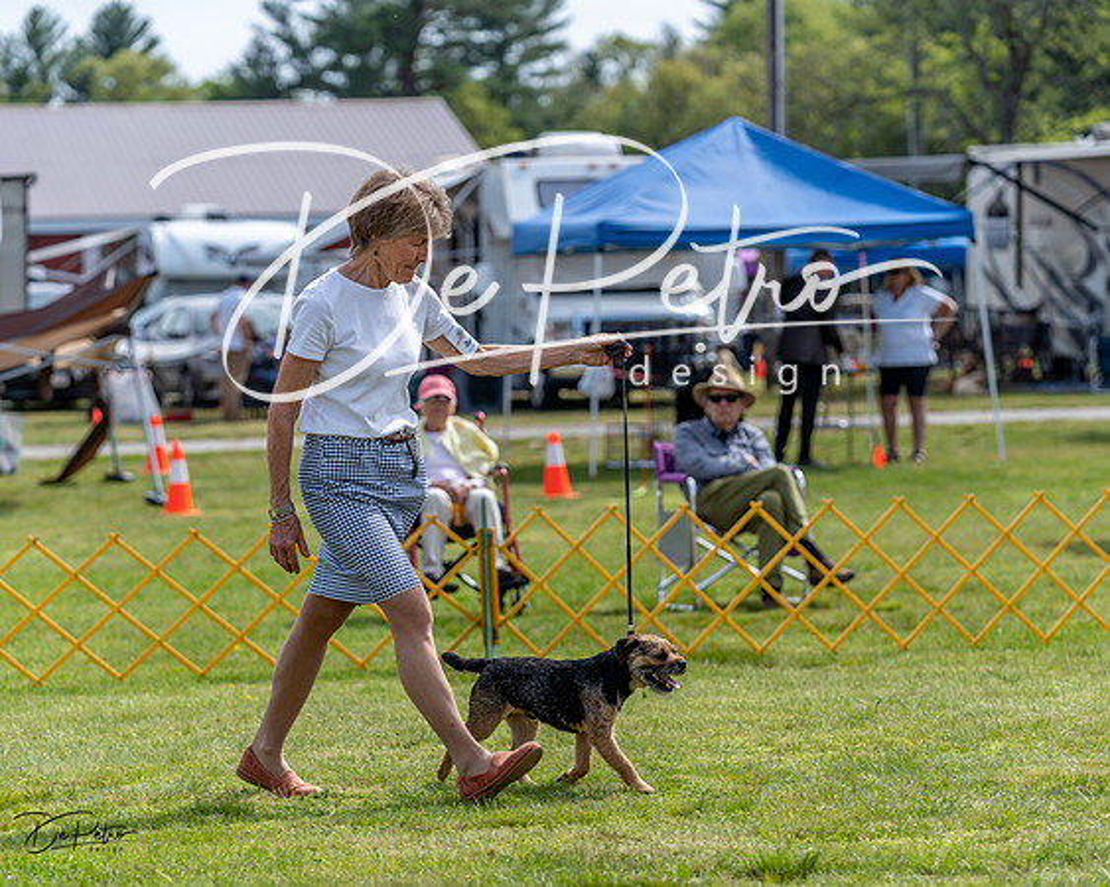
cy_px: 462
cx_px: 555
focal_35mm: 135
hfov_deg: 14.3
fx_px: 4426
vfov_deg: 11.4
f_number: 3.5
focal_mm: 115
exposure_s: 1/1000
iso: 100
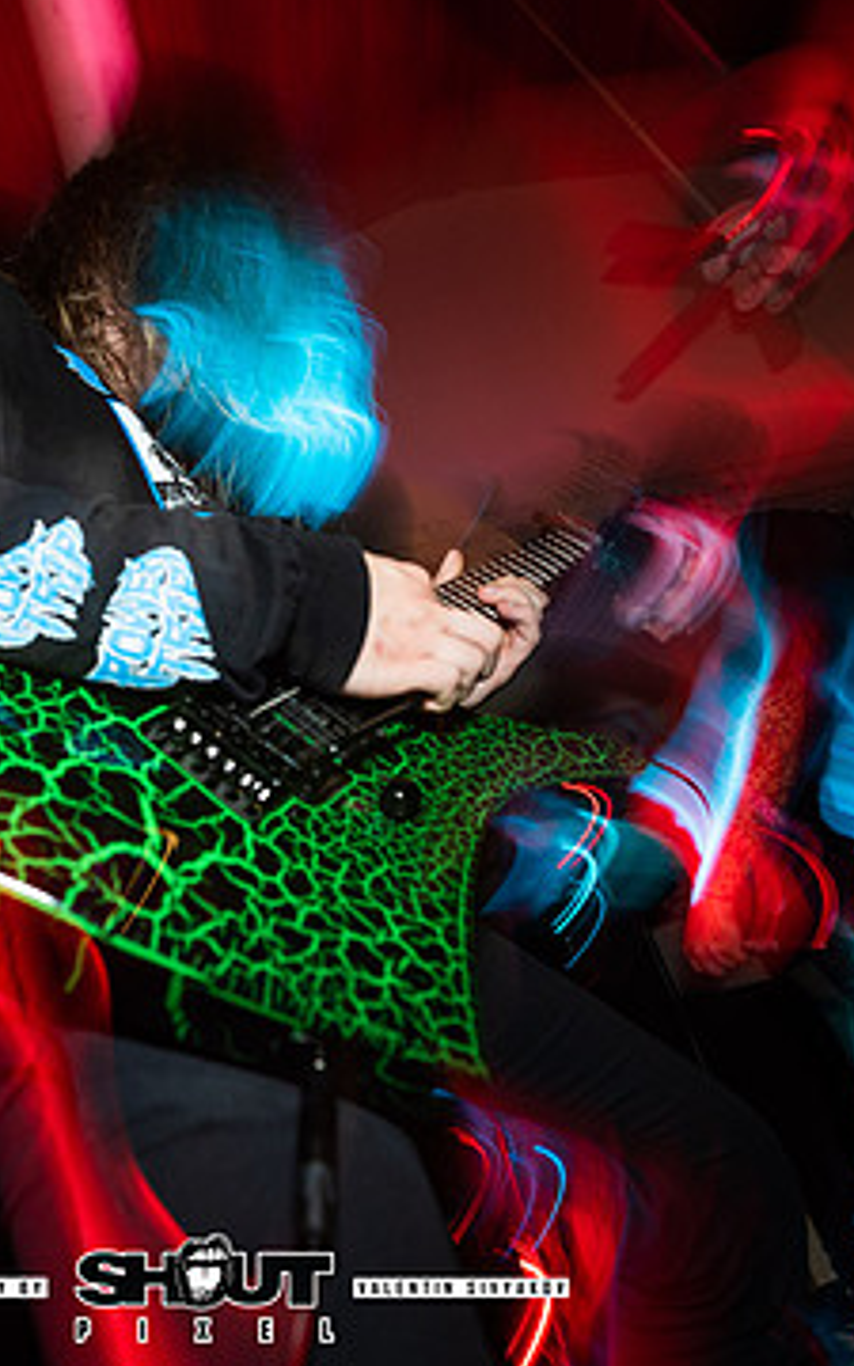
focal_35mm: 23
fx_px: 856
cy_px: 674
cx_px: 213
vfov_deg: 77.2
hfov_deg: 50.8
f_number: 2.8
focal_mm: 14
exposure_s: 1/13
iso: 800
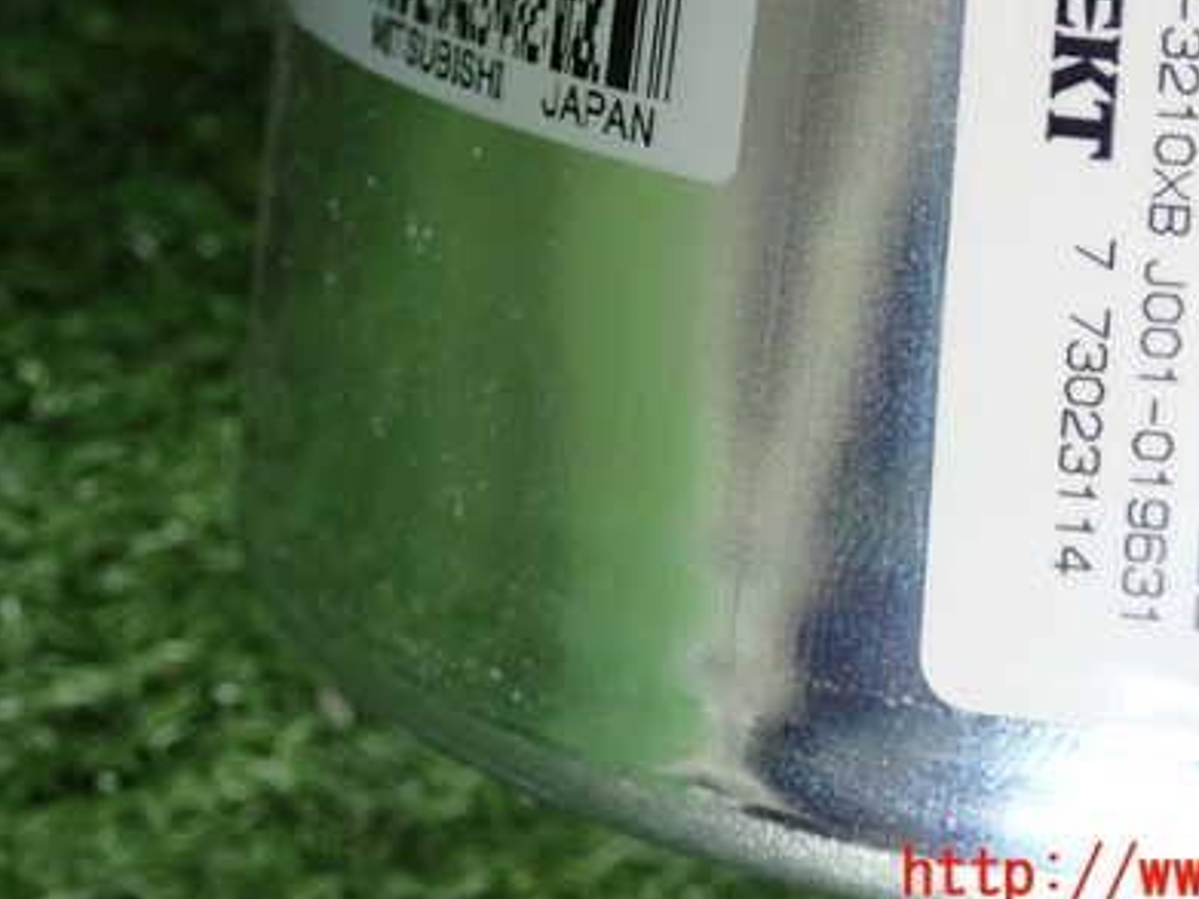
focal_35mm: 135
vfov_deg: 11.0
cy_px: 224
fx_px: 4675
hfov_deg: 14.6
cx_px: 675
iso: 800
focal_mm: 15.66
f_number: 4.5
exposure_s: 1/80
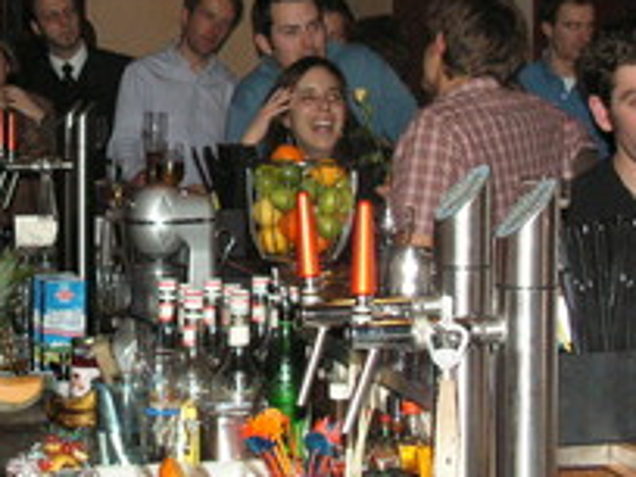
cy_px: 103
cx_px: 115
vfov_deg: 15.6
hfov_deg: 20.6
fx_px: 1727
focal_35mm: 94
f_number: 3.2
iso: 160
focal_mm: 8.1
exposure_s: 1/40
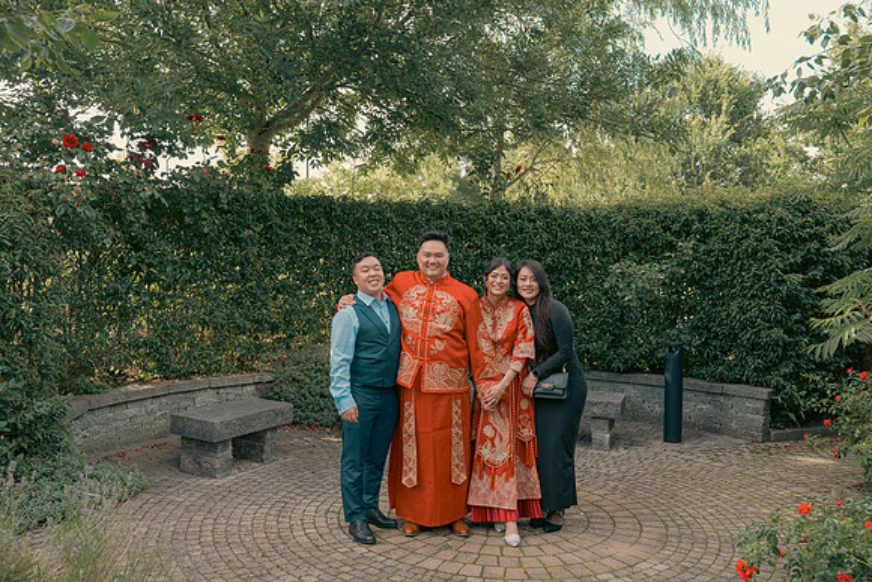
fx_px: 799
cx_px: 436
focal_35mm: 33
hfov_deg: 57.2
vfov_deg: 40.0
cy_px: 291
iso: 400
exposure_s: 1/160
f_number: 5.6
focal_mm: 33
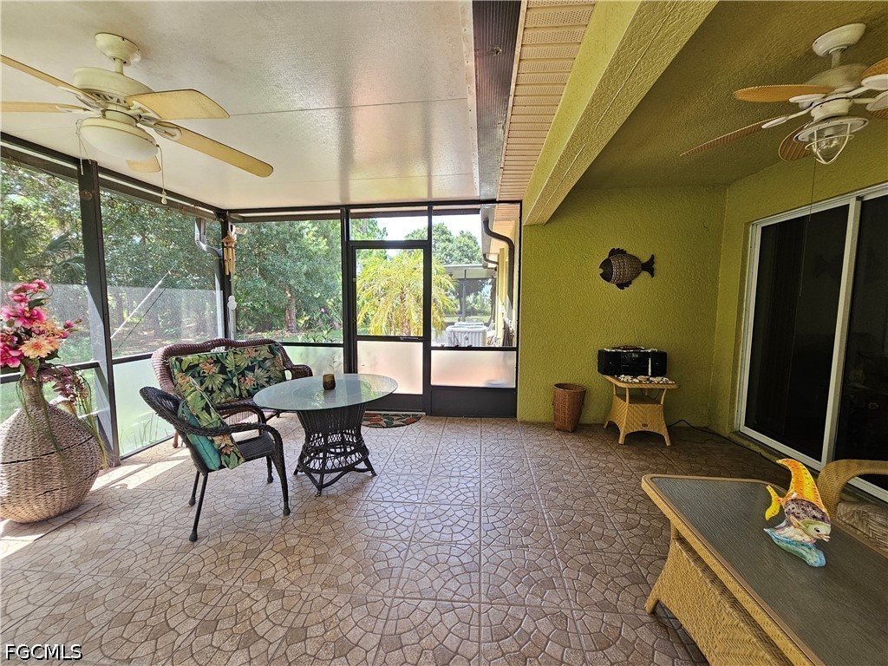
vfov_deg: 89.9
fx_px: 333
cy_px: 333
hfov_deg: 106.2
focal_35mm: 13
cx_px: 444
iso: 80
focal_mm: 2.2
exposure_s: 1/60
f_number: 2.2
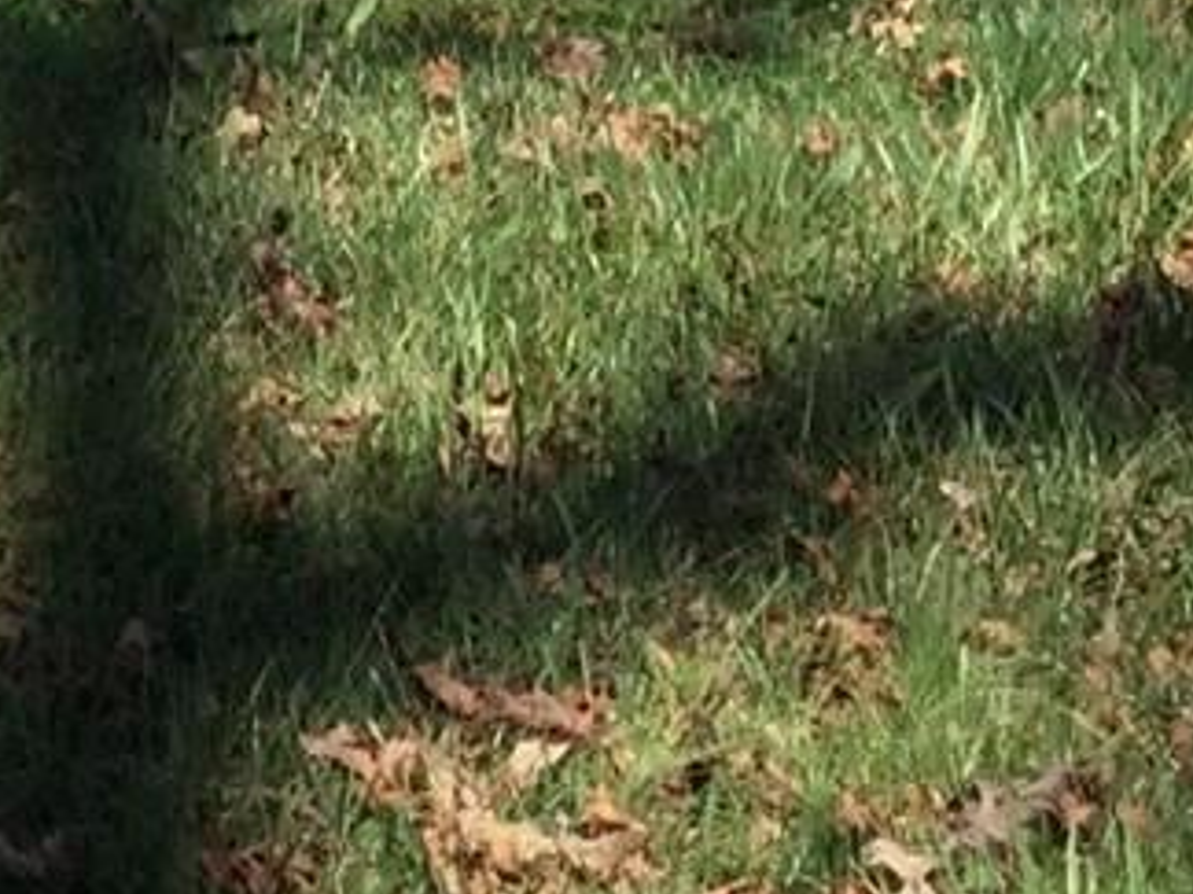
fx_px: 6755
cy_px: -1335
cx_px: -740
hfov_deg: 9.7
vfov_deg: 7.1
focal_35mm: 196
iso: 25
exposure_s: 1/840
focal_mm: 3.3
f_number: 2.4
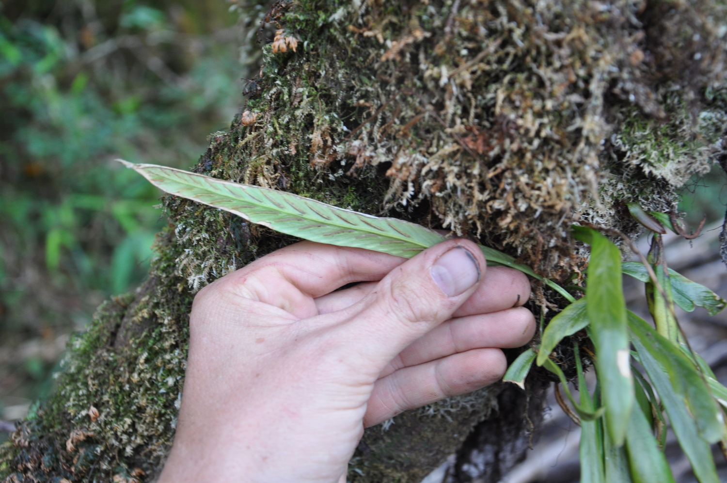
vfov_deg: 26.4
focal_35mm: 51
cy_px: 242
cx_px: 364
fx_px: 1029
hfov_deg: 38.9
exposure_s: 1/25
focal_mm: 34
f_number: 5
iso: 400
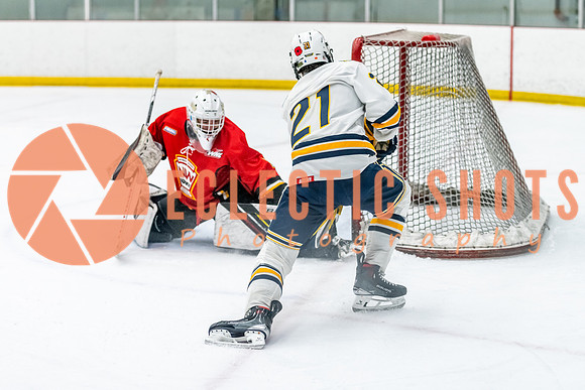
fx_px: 1573
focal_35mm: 97
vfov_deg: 14.1
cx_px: 279
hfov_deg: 21.1
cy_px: 194
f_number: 2.8
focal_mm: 86
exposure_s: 1/800
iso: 3200
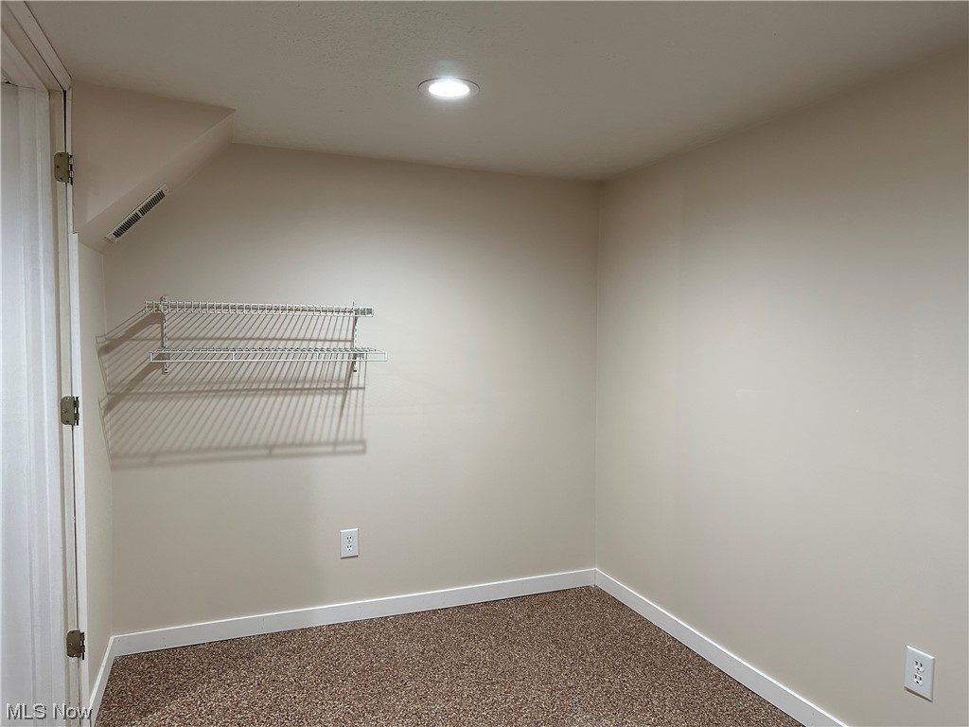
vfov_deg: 56.8
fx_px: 672
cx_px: 484
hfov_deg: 71.6
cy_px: 364
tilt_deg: -3.9
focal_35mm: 24
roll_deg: -0.8
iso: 200
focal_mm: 6.86
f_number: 1.78
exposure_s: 1/120
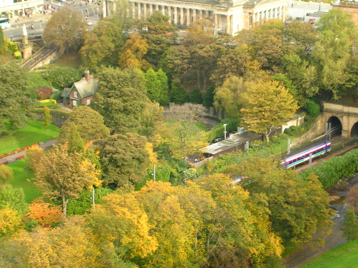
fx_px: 1189
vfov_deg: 12.9
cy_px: 134
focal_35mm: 115
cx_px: 179
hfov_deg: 17.1
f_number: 4.9
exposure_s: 1/31.6
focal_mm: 17.4
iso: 50
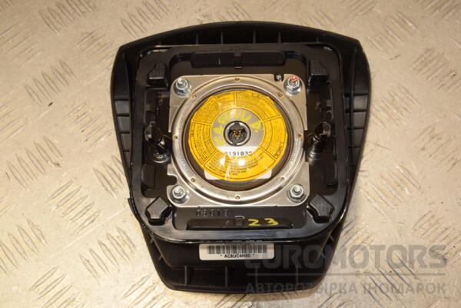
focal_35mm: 48
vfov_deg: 28.1
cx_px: 230
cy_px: 154
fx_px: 615
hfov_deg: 41.1
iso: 800
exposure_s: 1/200
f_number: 8
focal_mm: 32
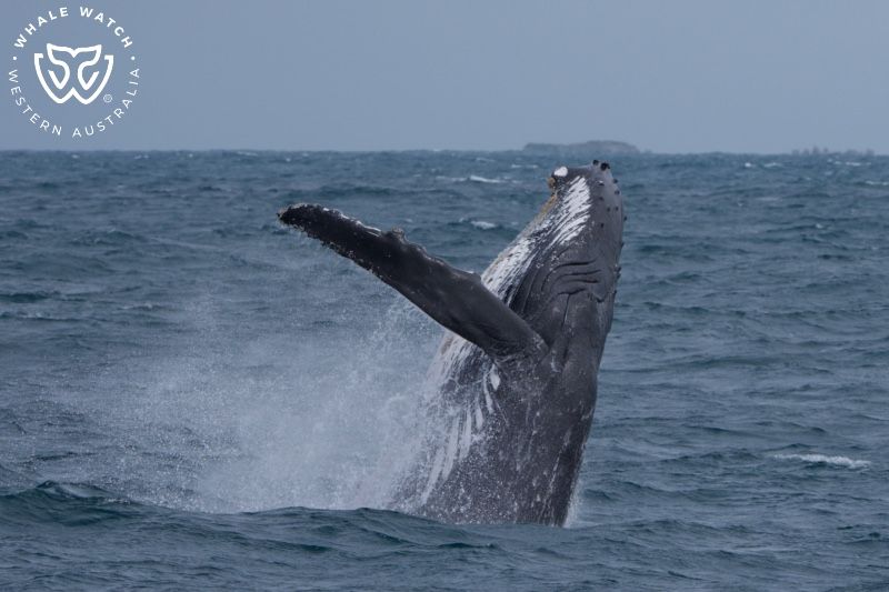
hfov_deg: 8.5
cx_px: 444
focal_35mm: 243
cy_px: 296
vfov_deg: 5.7
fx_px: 5999
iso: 500
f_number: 7.1
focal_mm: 243
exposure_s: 1/3200
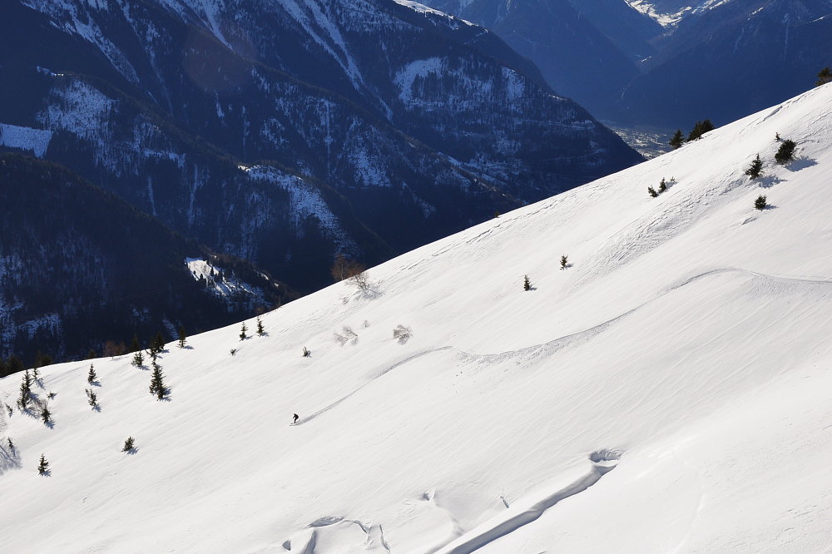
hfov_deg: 33.4
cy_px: 277
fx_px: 1386
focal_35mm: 60
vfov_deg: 22.6
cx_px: 416
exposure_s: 1/500
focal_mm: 40
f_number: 13
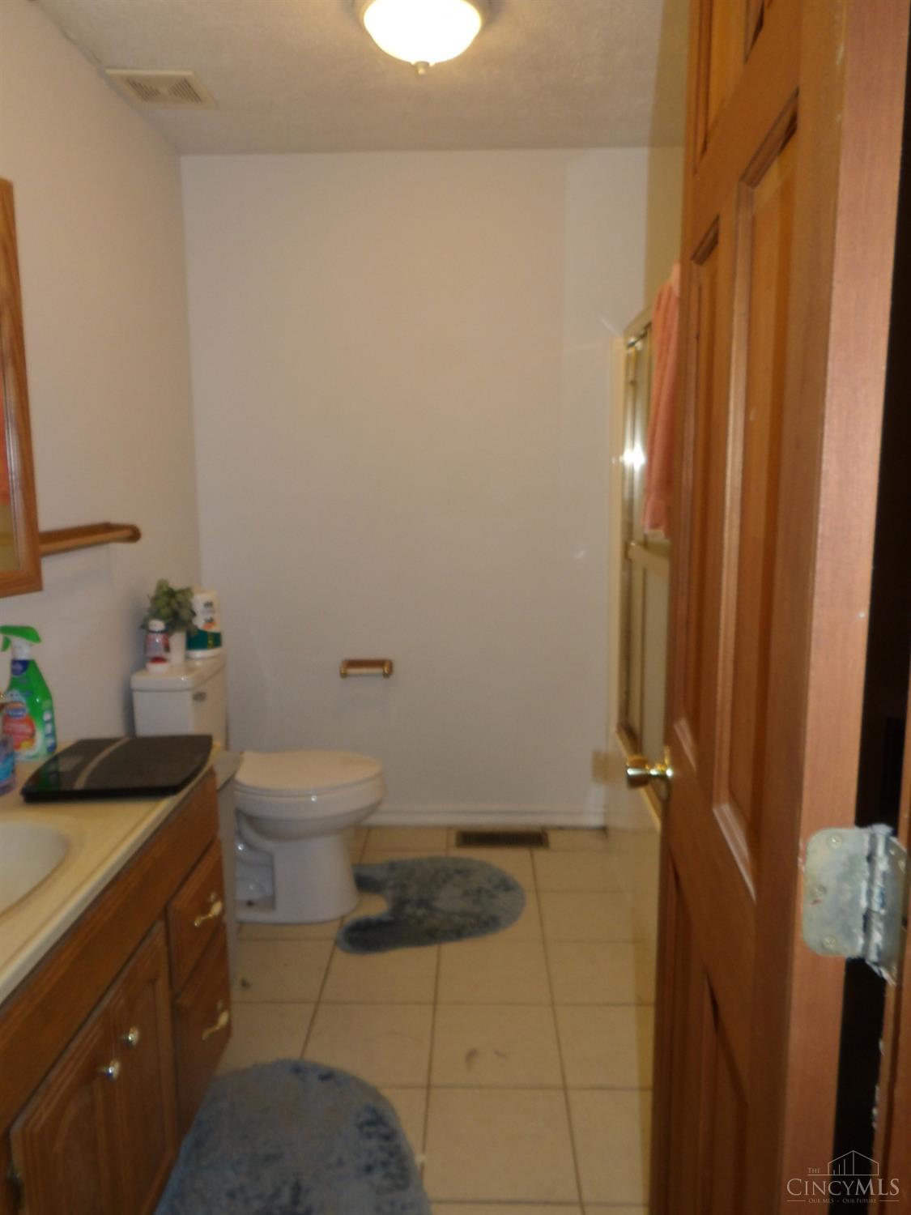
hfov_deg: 58.9
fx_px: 807
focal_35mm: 23
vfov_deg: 73.9
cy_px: 608
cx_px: 456
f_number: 4.1
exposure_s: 1/30
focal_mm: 4.2
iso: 200
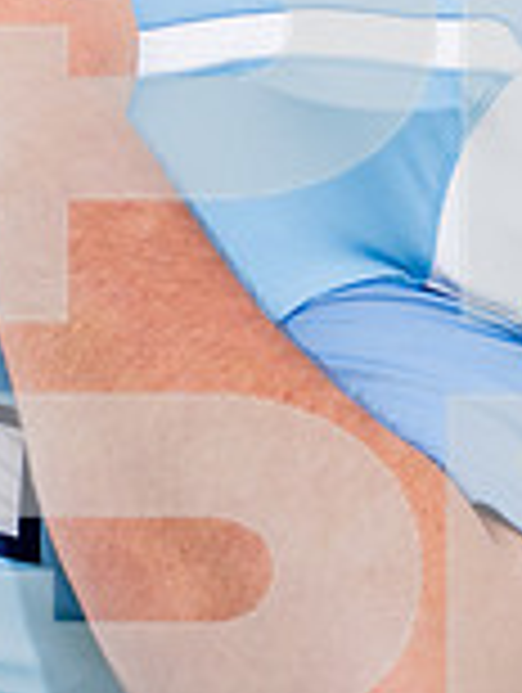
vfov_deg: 10.5
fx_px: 3770
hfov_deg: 7.8
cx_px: -166
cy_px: 88
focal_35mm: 188
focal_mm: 52
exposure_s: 1/250
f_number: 6.3
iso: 160
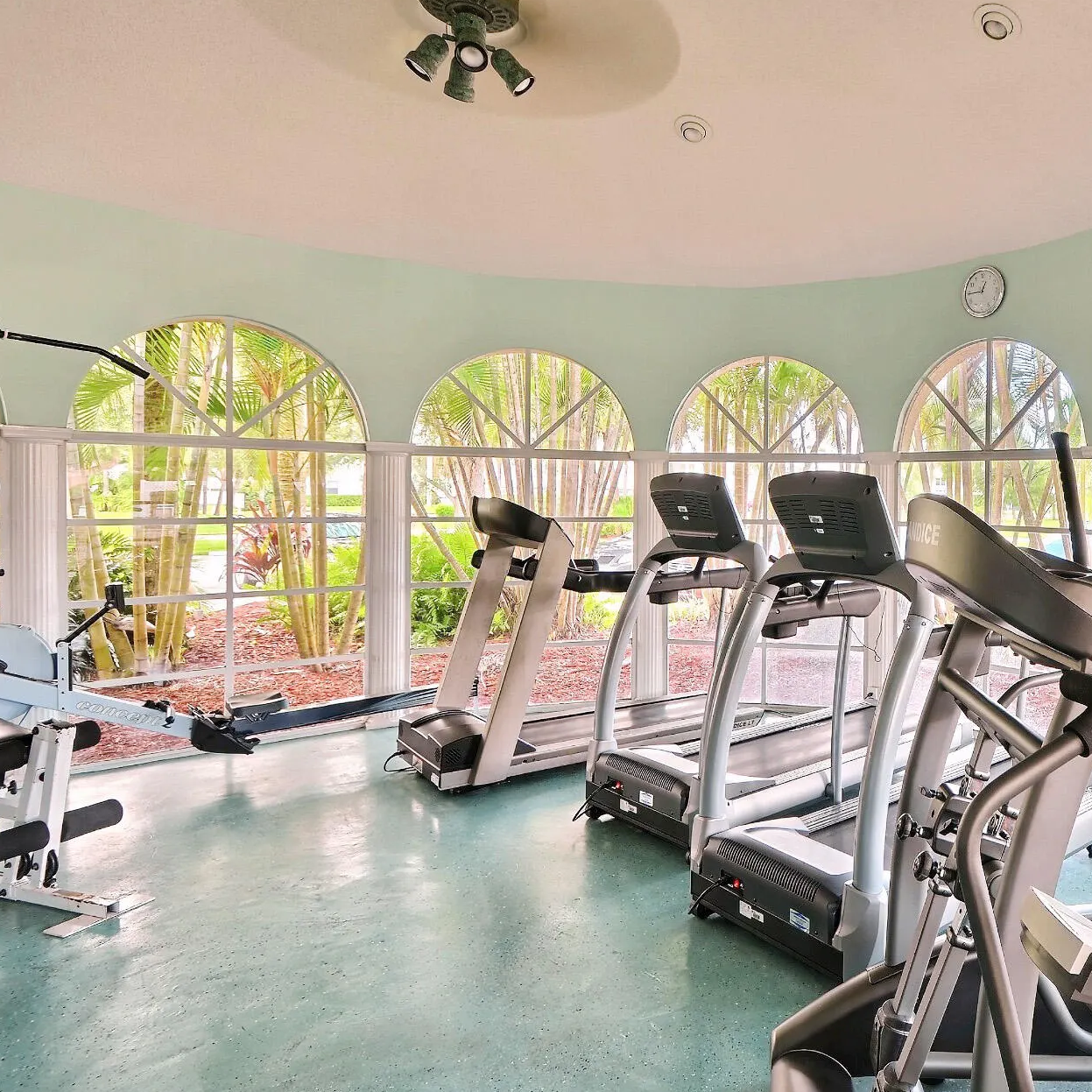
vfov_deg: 67.0
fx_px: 821
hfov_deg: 62.0
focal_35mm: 23
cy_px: 483
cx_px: 863
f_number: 5.6
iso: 100
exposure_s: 1/2
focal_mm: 10
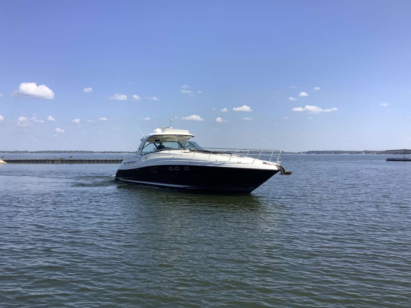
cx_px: 195
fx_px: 392
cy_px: 150
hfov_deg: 55.3
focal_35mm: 33
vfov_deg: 42.9
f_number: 2.4
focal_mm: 3.3
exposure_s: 1/1508
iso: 25
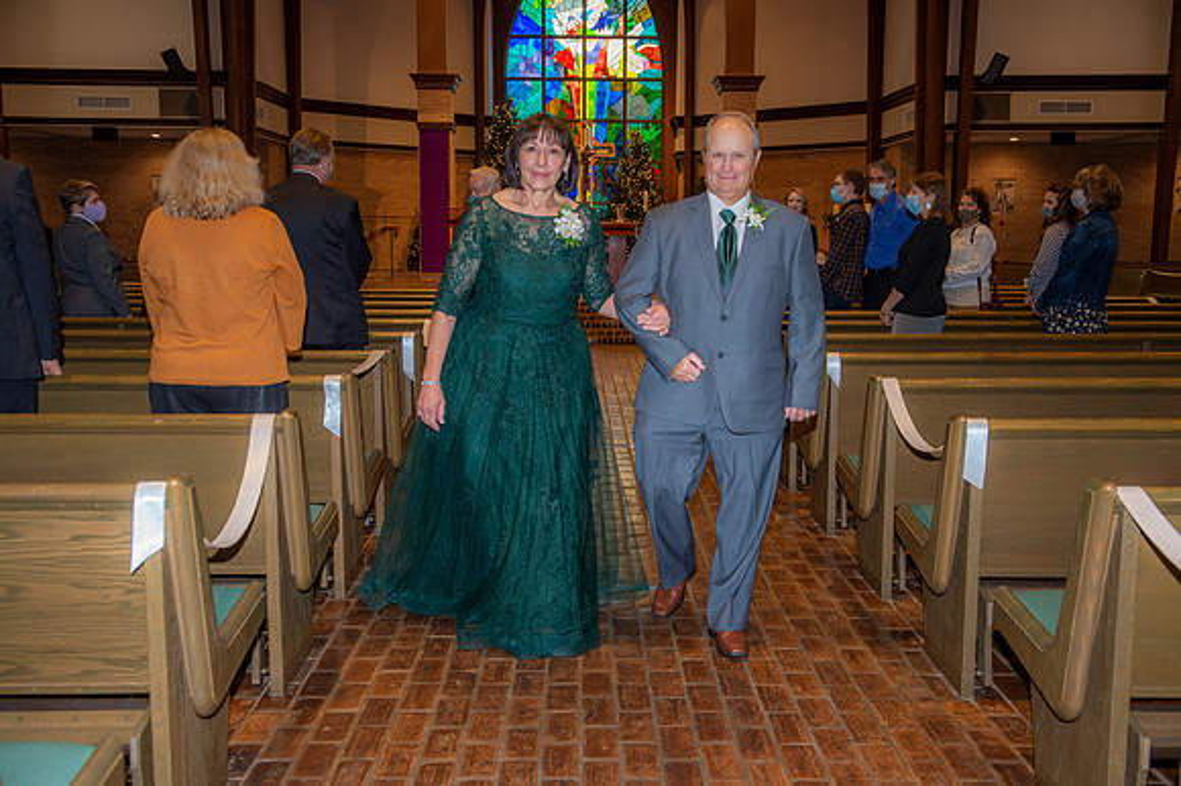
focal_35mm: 36
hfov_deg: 53.2
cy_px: 393
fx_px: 1180
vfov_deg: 36.8
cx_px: 590
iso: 1600
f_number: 5.6
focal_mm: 36
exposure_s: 1/125
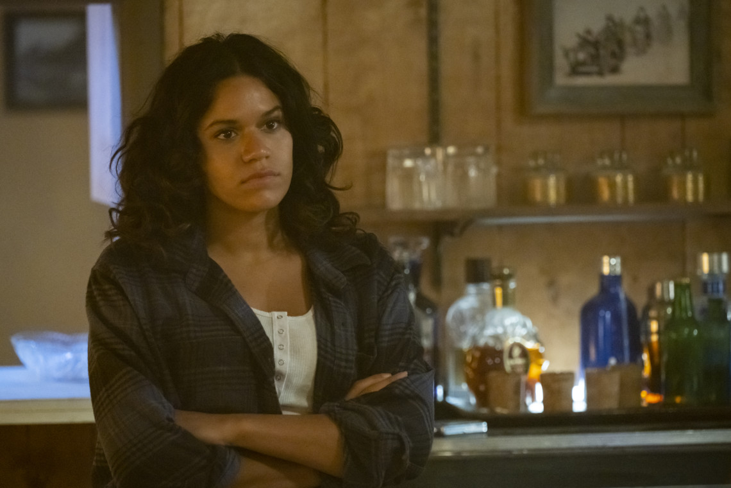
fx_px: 3350
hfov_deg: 12.5
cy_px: 244
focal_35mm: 165
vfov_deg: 8.3
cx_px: 366
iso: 6400
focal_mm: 165
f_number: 3.2
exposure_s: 1/100
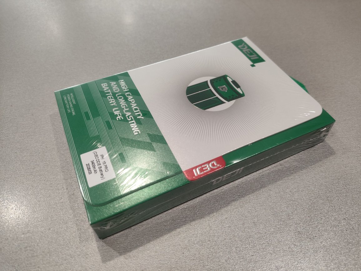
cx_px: 180
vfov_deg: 54.9
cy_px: 136
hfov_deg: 69.4
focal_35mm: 25
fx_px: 261
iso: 320
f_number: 1.79
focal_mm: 4.71
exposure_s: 1/50
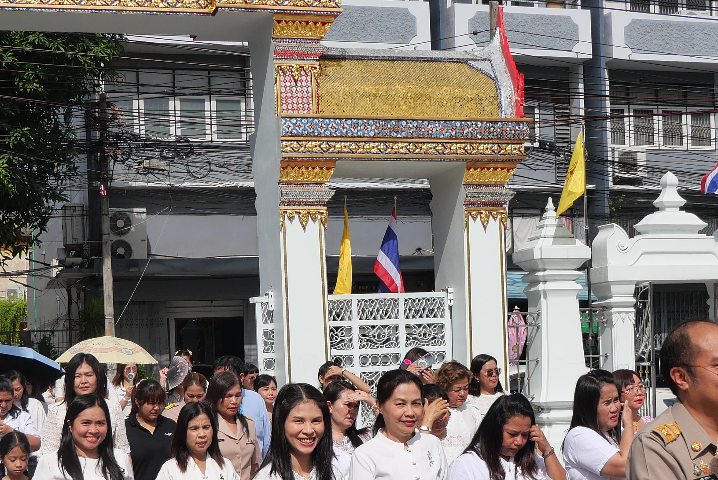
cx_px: 335
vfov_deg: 20.4
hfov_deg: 30.5
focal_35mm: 66
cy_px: 380
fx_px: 1317
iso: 200
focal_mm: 14
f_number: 4.5
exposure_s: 1/4000
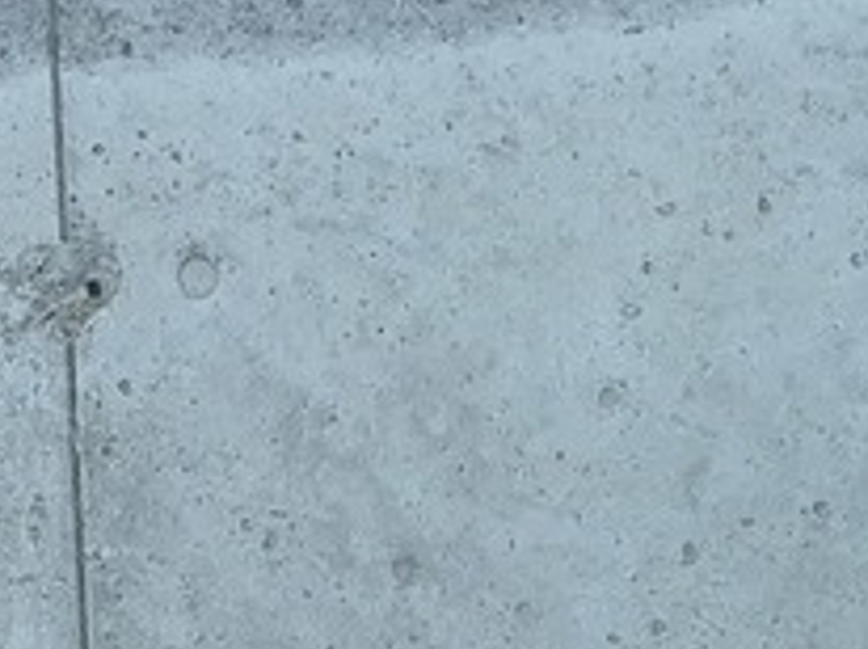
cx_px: 476
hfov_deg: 12.3
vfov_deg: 9.2
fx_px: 4032
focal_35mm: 161
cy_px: 320
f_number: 1.8
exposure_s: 1/12
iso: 125
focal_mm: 5.4
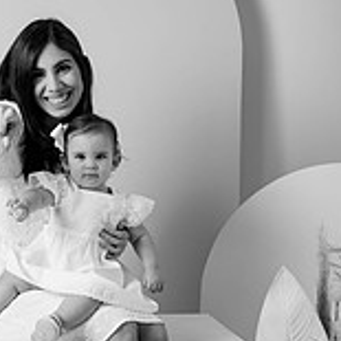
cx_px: 68
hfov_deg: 18.9
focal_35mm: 91
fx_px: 1014
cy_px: 196
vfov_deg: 19.1
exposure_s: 1/125
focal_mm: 37
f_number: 6.3
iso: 400
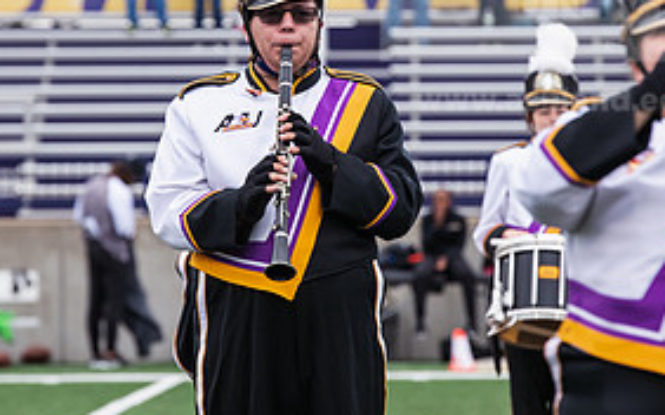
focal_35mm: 398
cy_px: 150
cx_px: 309
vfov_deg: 3.3
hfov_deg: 5.3
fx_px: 7210
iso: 640
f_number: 5.6
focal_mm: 190
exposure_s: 1/500
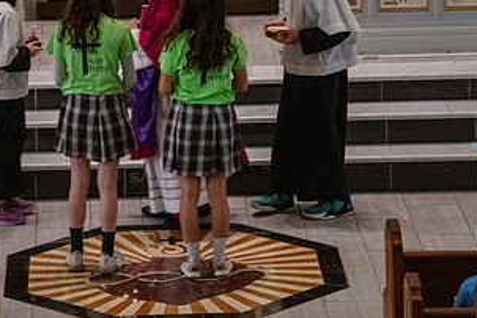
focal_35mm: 239
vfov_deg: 5.7
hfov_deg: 8.6
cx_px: 170
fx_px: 3167
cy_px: 15
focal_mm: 125
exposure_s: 1/80
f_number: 11
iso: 4000
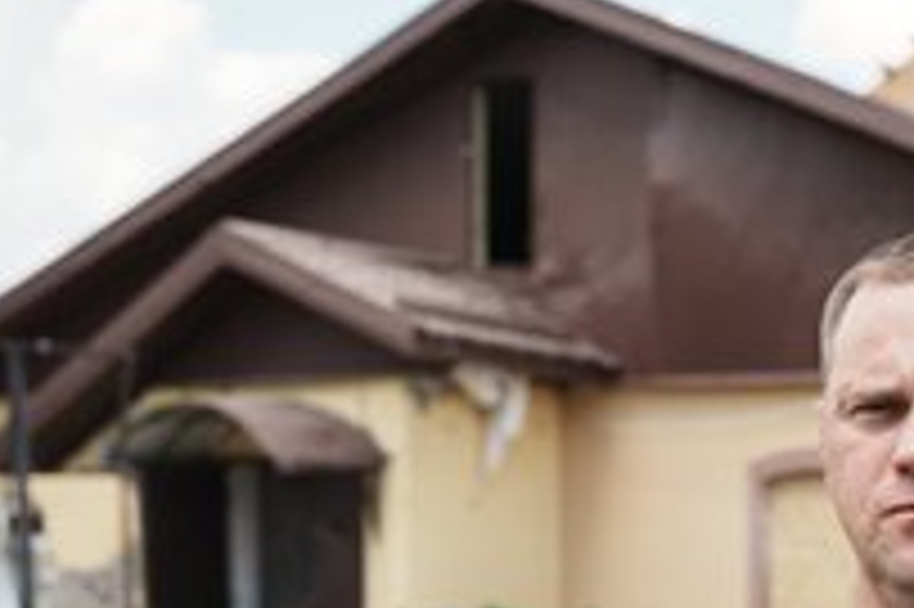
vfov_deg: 17.1
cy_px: 504
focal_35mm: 79
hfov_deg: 24.8
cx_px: 855
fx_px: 2004
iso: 100
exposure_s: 1/800
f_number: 3.5
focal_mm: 40
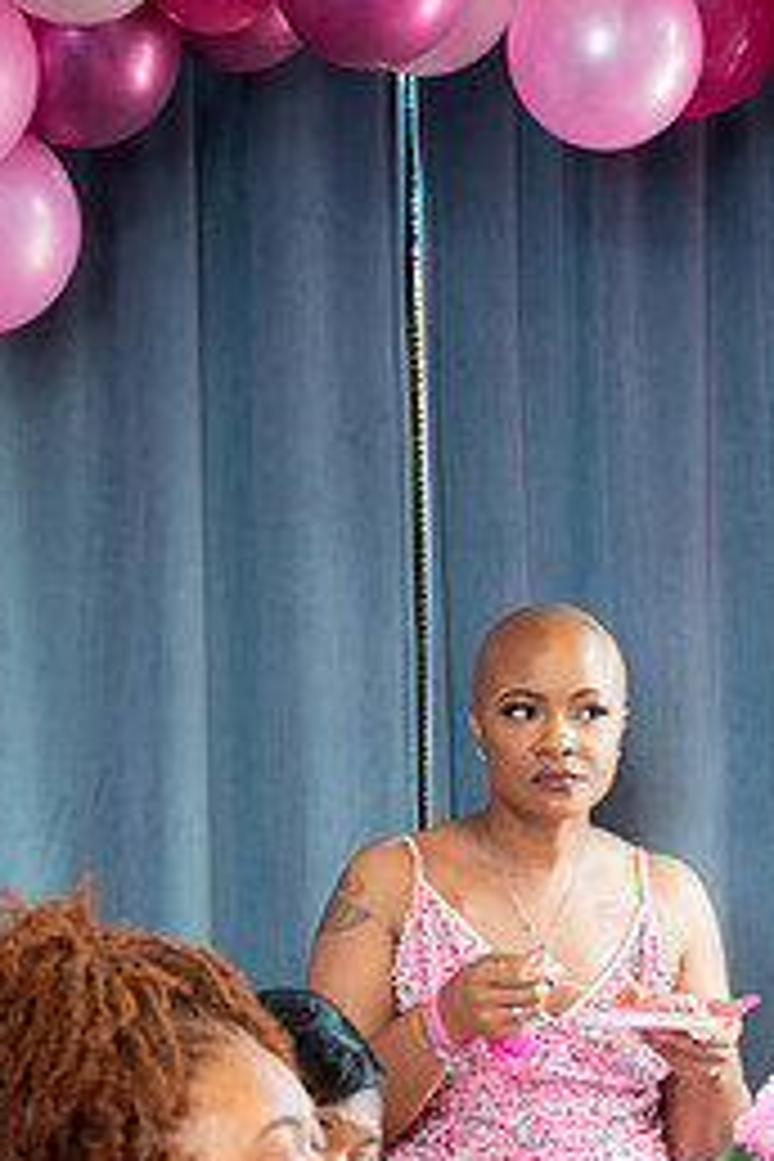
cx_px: 569
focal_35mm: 122
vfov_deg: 16.7
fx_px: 3934
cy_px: 927
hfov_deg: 11.2
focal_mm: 70
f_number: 4
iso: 1600
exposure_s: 1/200
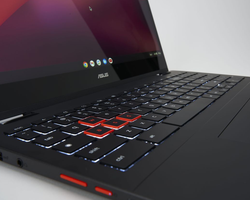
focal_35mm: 37
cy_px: 102
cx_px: 151
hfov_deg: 48.8
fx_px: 274
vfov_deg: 40.1
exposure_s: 5
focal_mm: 32
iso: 100
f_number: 16
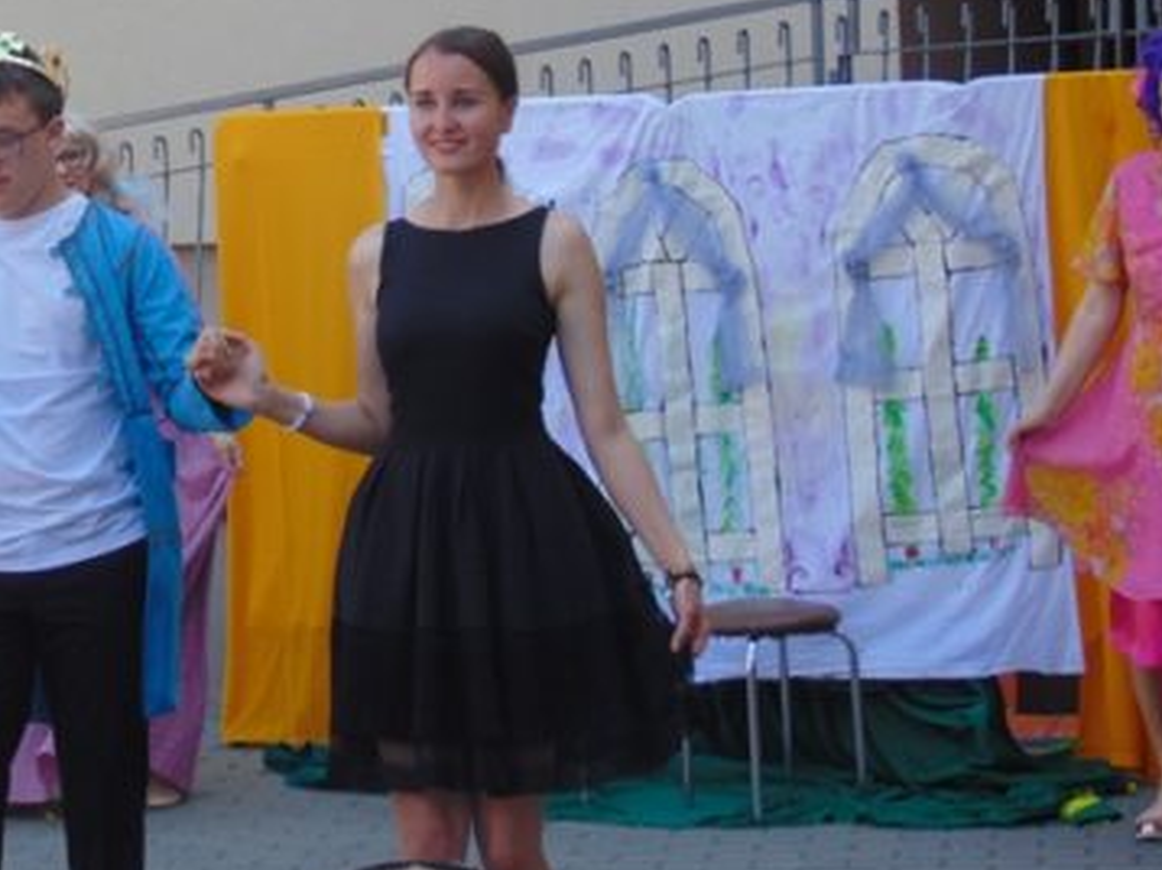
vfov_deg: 11.6
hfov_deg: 15.4
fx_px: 4260
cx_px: 149
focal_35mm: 127
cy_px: 185
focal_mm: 12.8
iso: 80
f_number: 3.7
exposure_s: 1/160
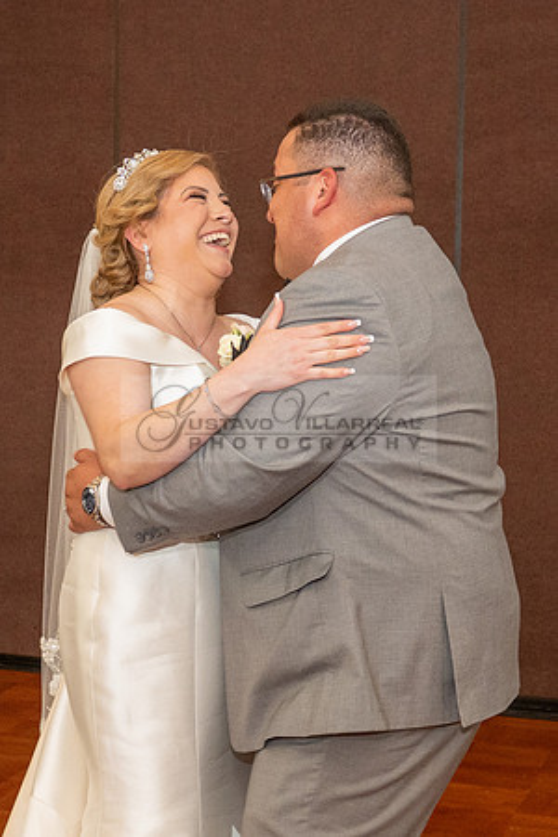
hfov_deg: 17.5
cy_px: 461
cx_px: 153
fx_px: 1802
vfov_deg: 26.1
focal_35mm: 77
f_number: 3.5
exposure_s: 1/125
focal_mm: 24
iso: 800
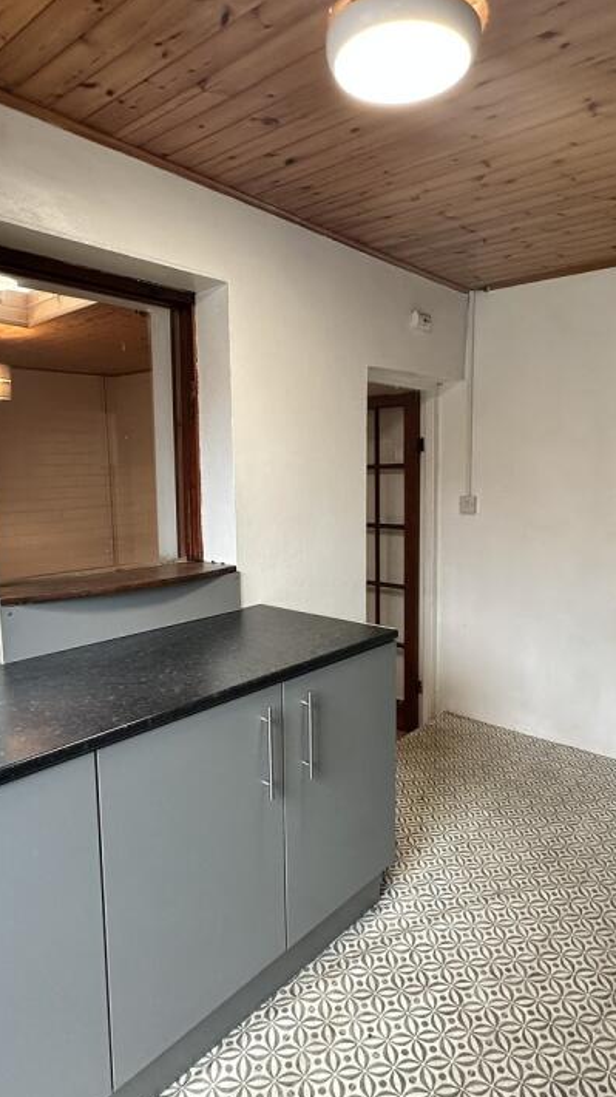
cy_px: 538
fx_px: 639
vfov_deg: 81.2
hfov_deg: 51.4
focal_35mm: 22
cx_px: 310
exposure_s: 1/100
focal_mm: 2.22
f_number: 2.2
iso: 200
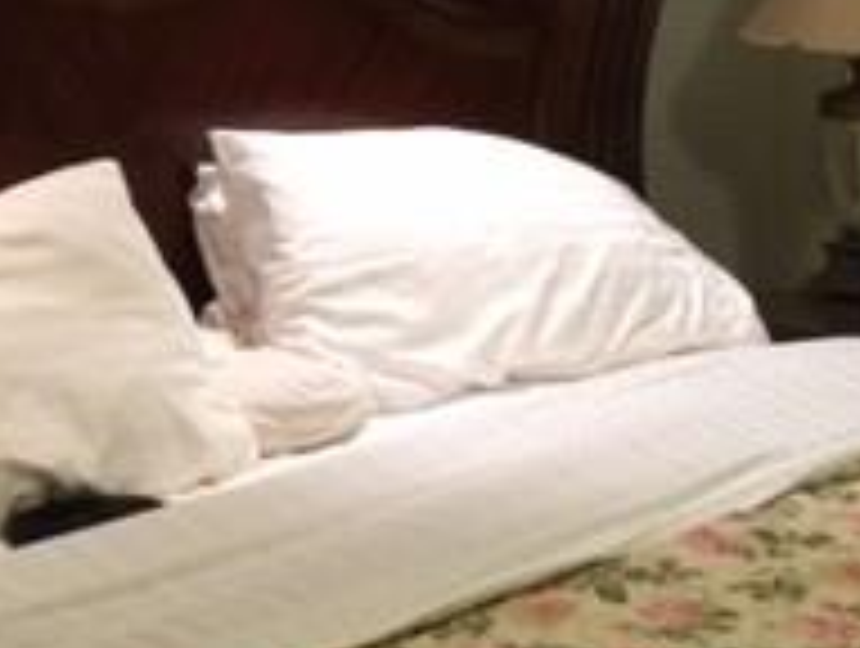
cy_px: 63
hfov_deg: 19.9
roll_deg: -1.0
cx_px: 126
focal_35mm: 97
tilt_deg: -5.7
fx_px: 2414
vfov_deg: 15.1
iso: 40
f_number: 2.2
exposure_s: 1/15
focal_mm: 4.15
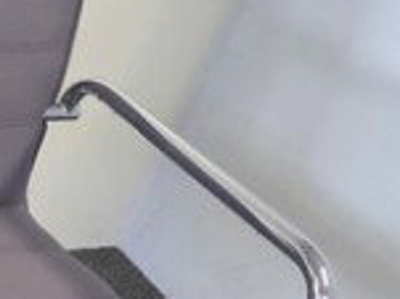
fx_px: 1074
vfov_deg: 15.6
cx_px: -395
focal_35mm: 93
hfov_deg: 16.3
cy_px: 294
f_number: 1.7
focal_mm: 6.3
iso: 640
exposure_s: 1/120
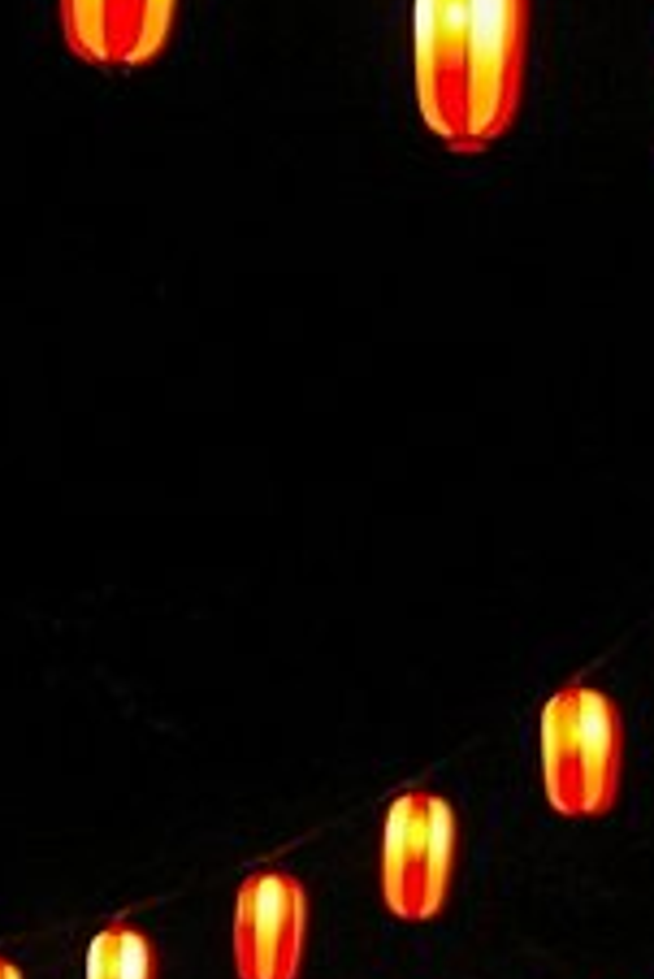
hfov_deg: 8.1
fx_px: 4625
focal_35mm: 170
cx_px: 561
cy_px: 689
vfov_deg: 12.1
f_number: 5.6
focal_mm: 50
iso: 800
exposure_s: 1/15
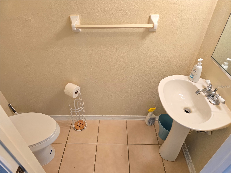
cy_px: 86
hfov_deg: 73.9
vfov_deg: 58.9
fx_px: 153
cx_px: 116
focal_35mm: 23
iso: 200
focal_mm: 6.3
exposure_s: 1/120
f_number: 1.7
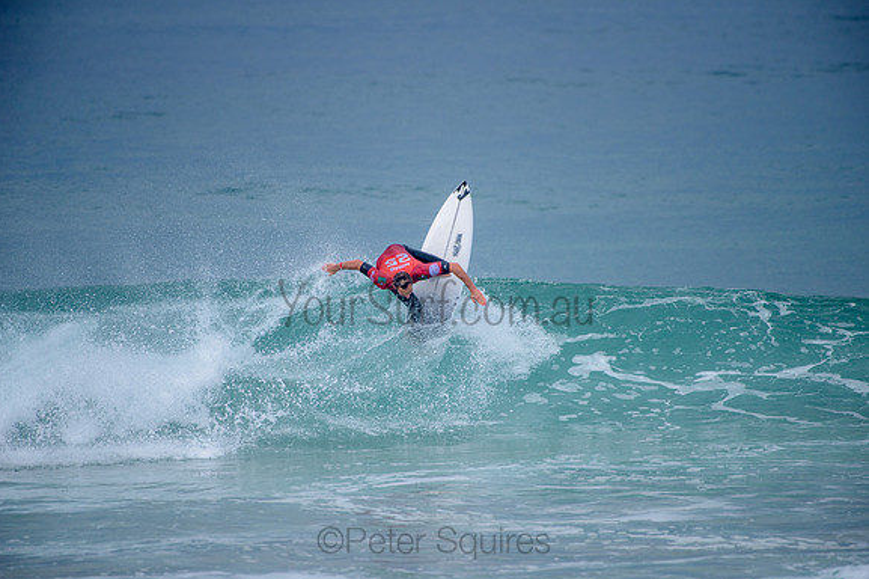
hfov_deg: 4.1
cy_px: 290
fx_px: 12134
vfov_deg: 2.7
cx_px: 434
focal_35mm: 503
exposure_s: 1/2000
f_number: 5.6
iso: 180
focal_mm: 500
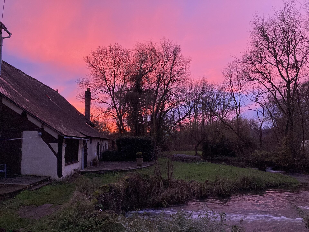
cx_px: 154
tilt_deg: +5.2
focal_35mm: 28
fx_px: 250
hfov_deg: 63.4
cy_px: 116
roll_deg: -0.2
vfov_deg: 49.7
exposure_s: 1/50
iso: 320
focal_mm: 3.99
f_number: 1.8
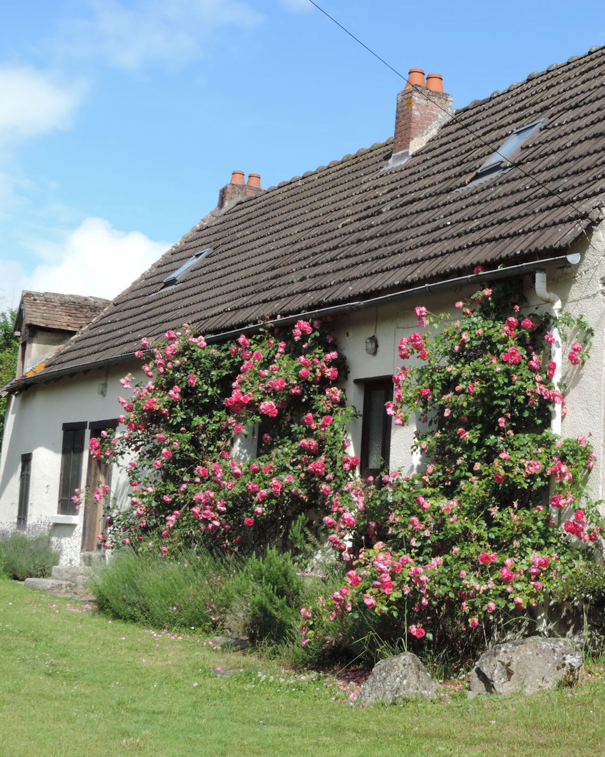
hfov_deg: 24.5
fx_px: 1388
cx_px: 370
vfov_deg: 30.5
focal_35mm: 62
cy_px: 374
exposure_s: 1/640
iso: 80
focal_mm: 8.3
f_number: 3.5
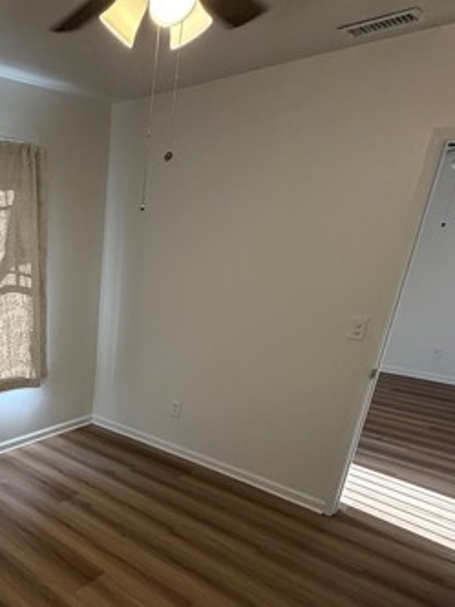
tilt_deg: -22.7
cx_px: 38
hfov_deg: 46.0
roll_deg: -0.8
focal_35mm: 27
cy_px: 430
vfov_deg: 62.8
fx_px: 473
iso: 160
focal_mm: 2.22
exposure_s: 1/120
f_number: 2.2
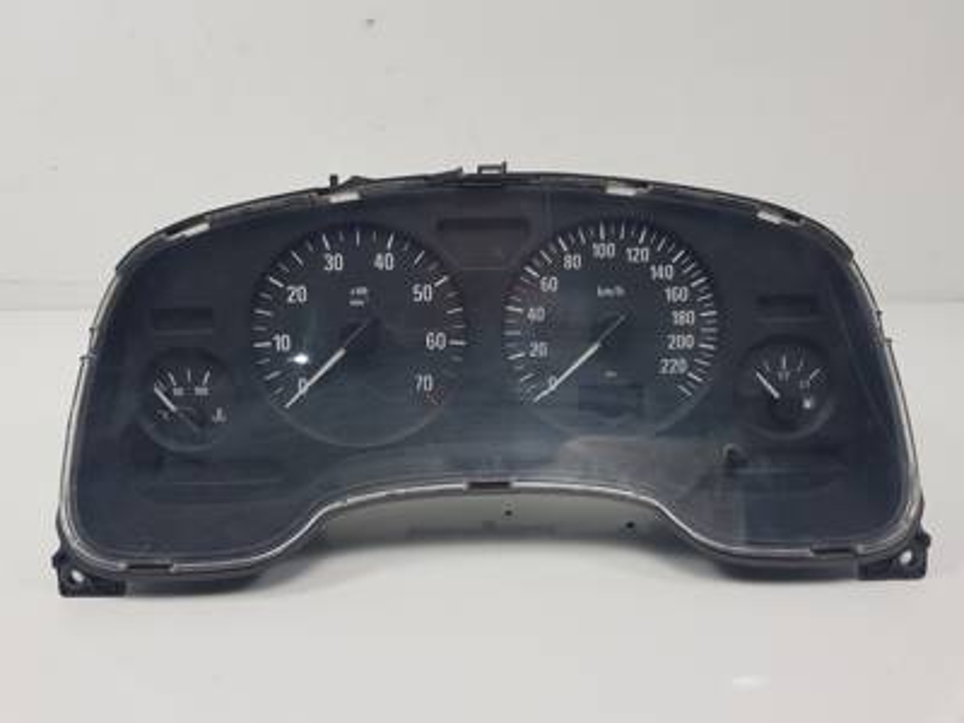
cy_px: 362
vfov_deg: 53.1
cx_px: 482
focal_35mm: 26
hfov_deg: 67.3
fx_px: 724
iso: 40
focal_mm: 4.2
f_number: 1.7
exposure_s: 1/284
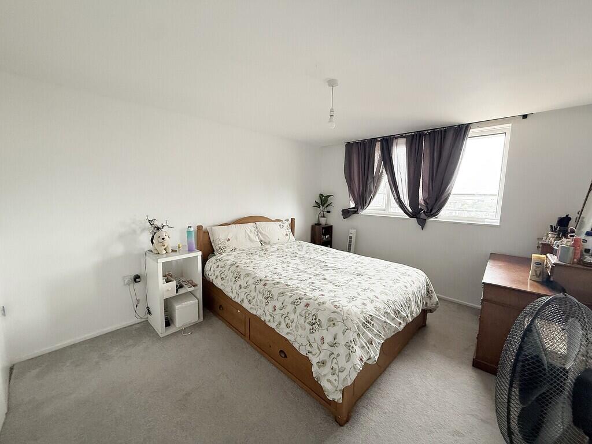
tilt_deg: -6.4
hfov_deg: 102.1
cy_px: 222
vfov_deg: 85.7
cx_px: 296
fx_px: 239
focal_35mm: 14
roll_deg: -0.6
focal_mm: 2.22
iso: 320
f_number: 2.2
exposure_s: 1/99
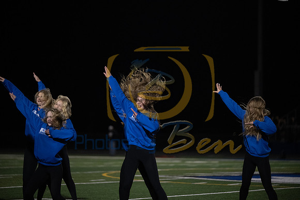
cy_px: 100
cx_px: 150
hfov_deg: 12.8
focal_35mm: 160
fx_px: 1334
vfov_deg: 8.6
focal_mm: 160
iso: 5000
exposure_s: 1/1600
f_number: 2.8
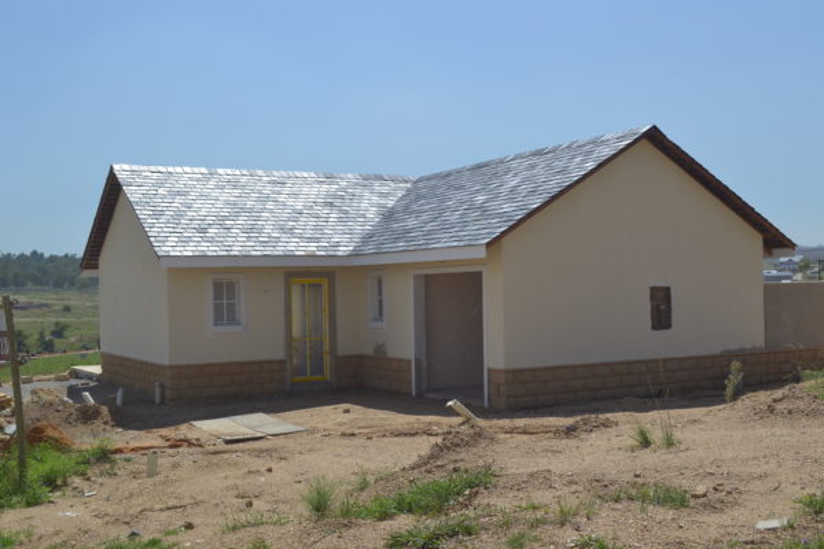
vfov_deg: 31.9
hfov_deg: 46.4
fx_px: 961
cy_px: 274
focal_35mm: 42
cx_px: 412
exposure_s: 1/250
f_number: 8
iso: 100
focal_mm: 28
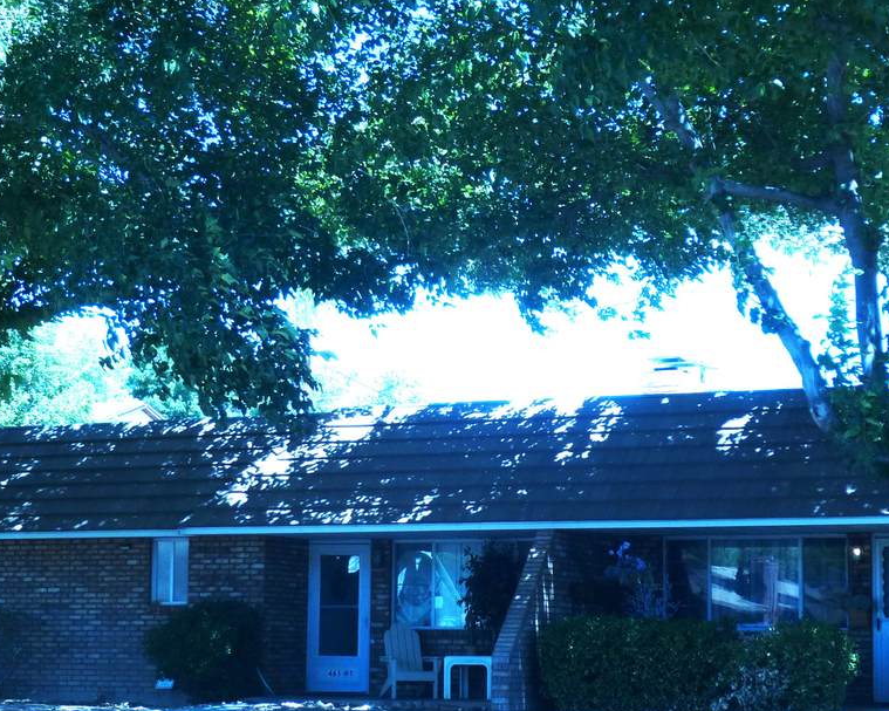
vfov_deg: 19.4
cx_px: 453
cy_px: 405
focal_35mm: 79
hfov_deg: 24.1
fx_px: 2078
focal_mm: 8.6
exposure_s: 1/320
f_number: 4
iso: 100
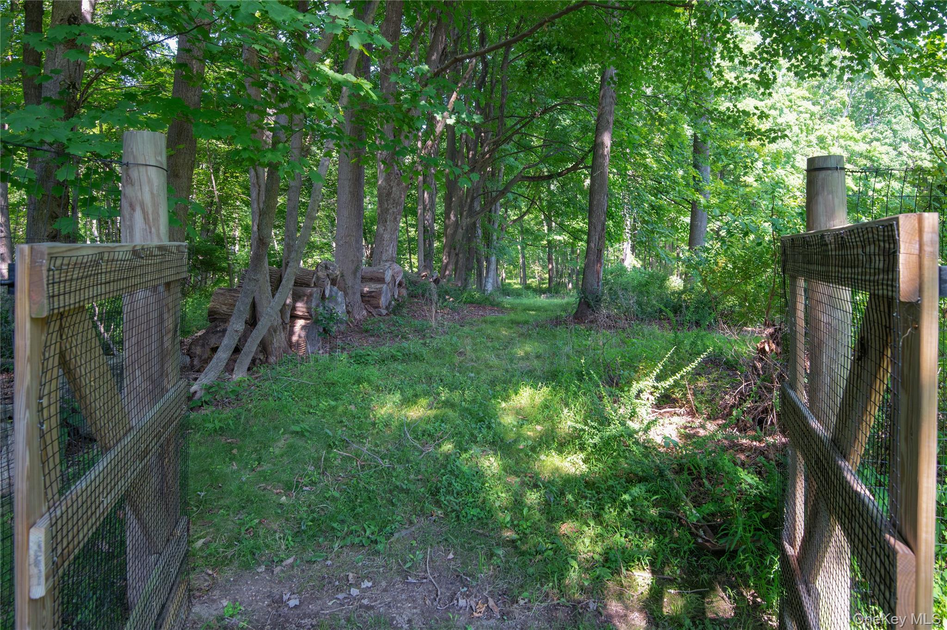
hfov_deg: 87.0
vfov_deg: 64.5
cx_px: 474
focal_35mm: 19
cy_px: 315
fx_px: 499
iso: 5000
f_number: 8
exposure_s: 1/750
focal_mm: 19
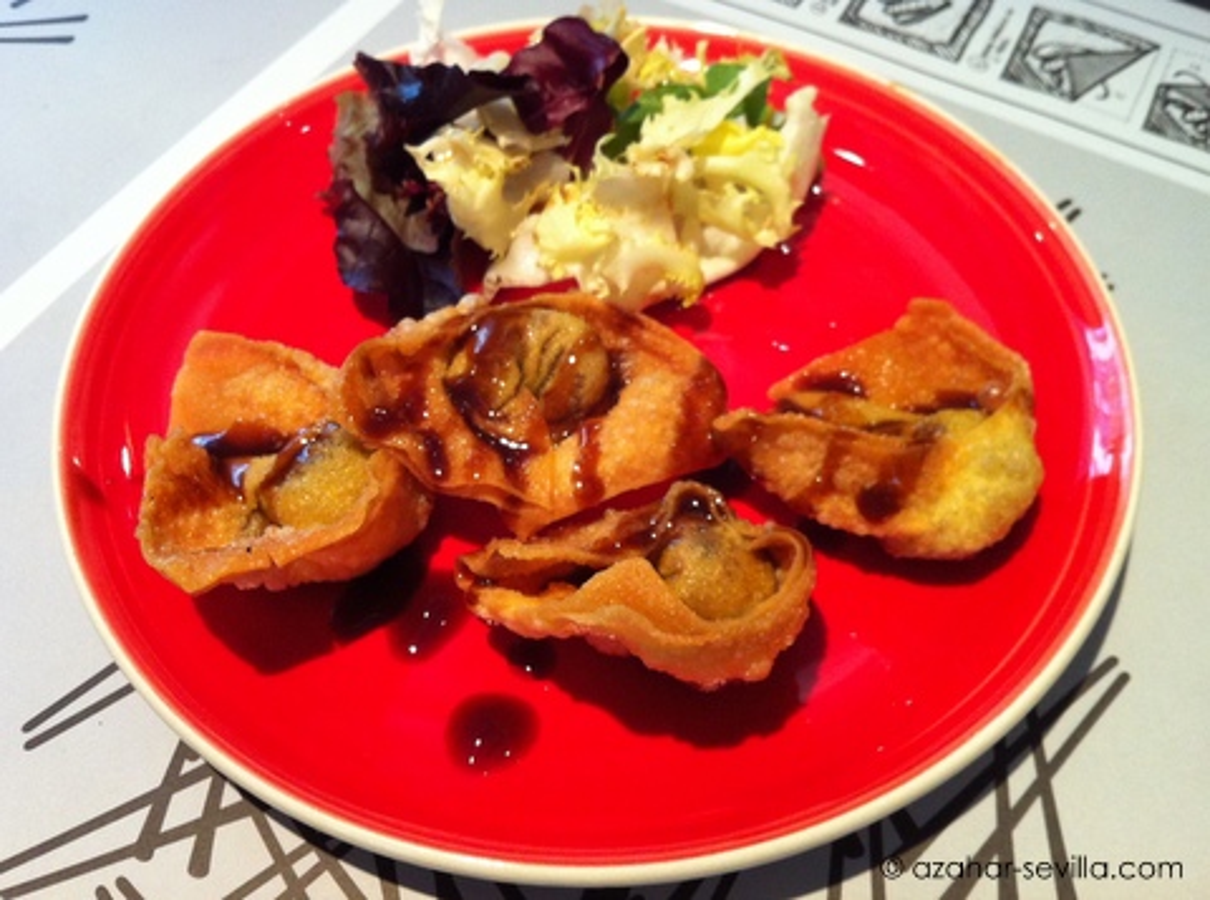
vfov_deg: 40.5
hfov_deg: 52.8
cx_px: 605
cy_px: 450
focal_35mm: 35
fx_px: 1220
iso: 160
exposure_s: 1/15
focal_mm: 3.85
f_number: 2.8
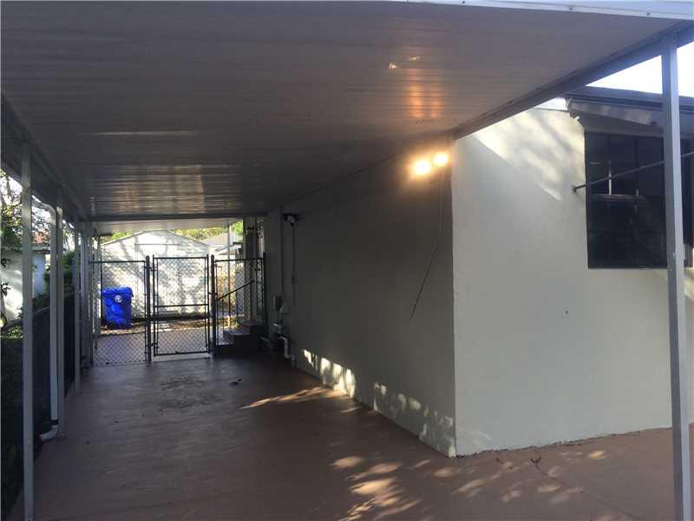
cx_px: 347
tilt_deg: +1.1
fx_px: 581
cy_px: 260
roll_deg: +1.3
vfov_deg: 48.2
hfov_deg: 61.7
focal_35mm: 29
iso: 32
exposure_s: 1/383
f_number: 2.2
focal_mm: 4.15
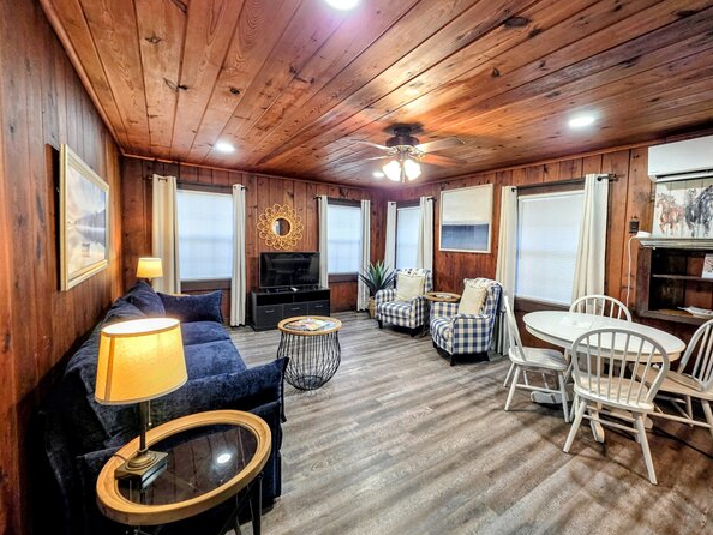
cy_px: 259
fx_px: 288
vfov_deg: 85.7
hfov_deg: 101.9
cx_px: 379
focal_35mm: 14
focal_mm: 2.2
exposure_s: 1/60
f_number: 1.9
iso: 320
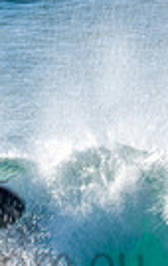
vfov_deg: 0.6
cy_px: 245
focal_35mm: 3279
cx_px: -65
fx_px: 23894
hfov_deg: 0.4
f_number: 22
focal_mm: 500
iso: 100
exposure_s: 1/30
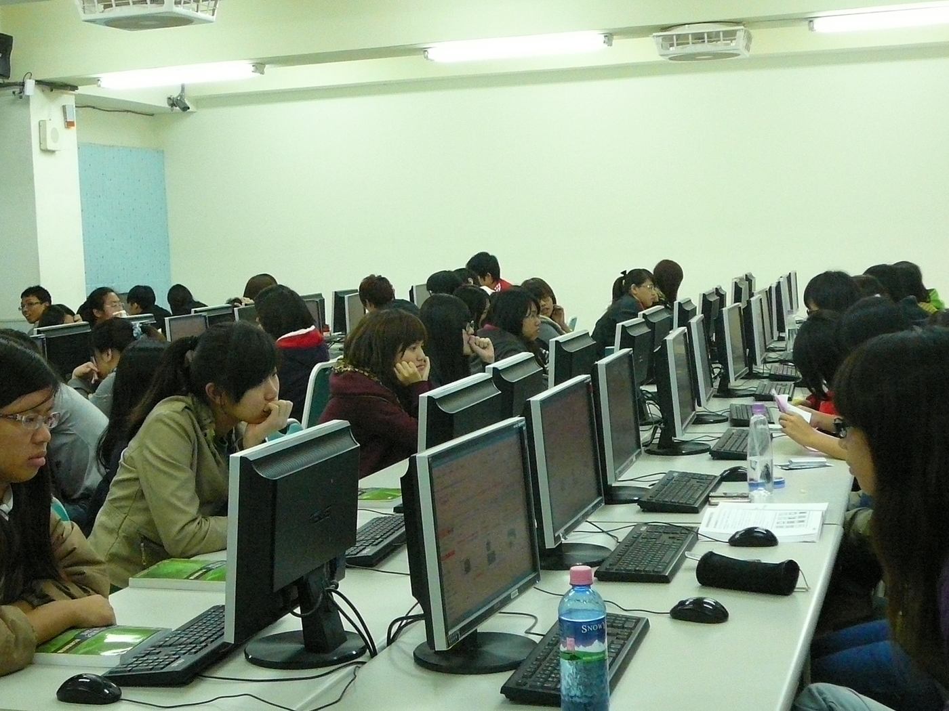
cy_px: 356
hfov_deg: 35.5
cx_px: 474
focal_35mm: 54
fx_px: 1480
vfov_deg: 27.0
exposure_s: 1/60
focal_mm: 6.4
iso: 400
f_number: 3.2
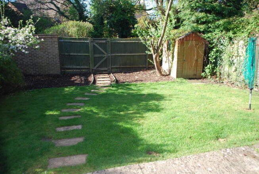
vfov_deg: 48.0
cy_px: 87
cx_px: 130
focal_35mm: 27
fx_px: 194
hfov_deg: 67.3
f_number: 3.5
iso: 100
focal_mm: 18
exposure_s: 1/160
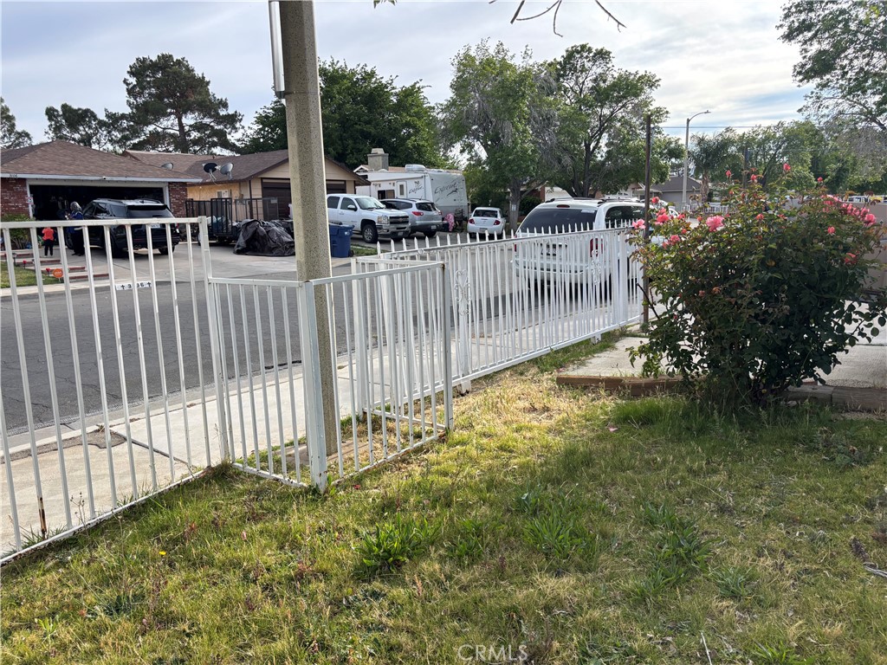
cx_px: 444
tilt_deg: -7.6
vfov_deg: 53.1
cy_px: 332
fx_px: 666
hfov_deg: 67.3
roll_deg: +2.4
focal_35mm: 26
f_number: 1.6
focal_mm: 5.96
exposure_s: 1/1344
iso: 50
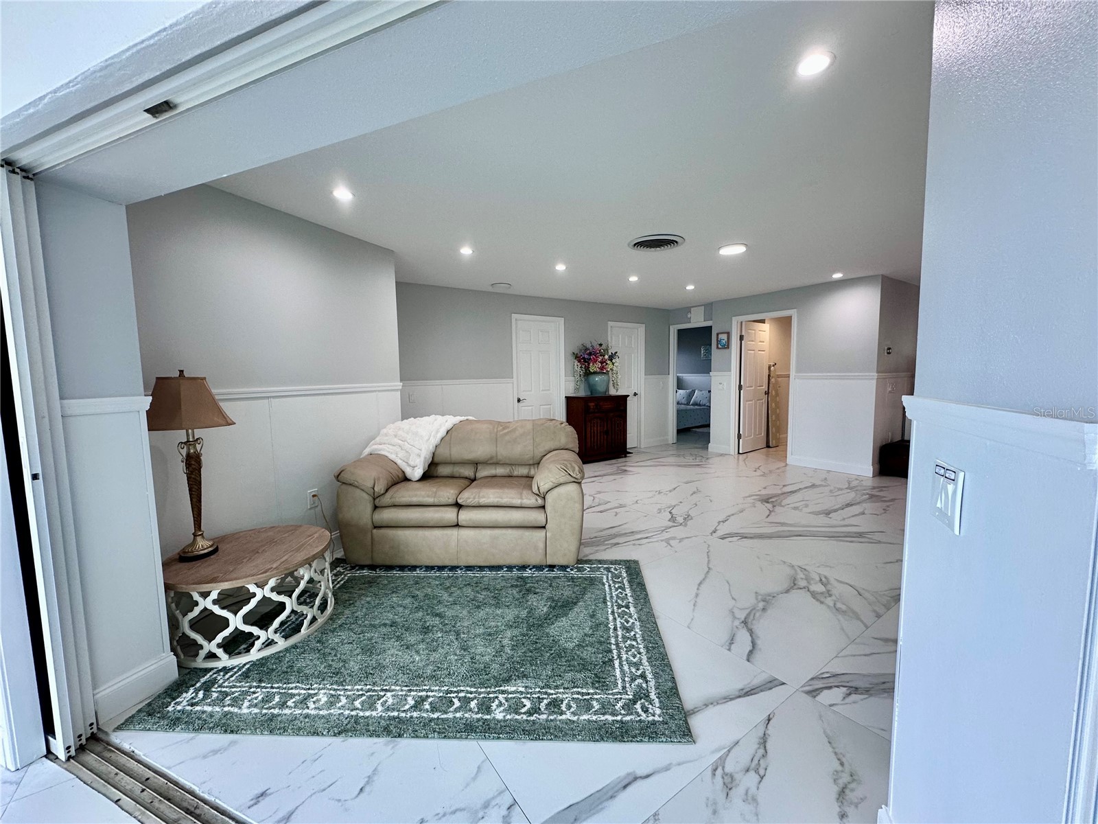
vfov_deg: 85.7
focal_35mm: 14
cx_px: 549
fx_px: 444
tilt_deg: -5.3
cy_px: 412
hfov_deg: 102.1
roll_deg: +1.1
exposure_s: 1/120
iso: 125
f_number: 2.2
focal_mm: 2.22
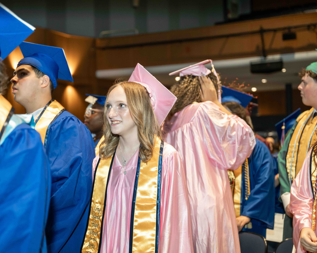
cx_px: 127
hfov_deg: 32.4
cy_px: 127
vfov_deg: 26.2
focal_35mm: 58
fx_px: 544
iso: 1600
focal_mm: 51
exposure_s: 1/250
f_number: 2.8
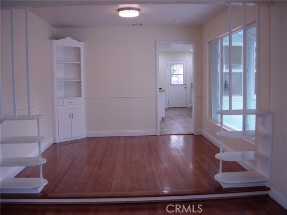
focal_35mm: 38
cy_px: 108
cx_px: 144
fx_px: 315
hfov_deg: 49.0
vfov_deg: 37.7
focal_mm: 7.8
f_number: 2.8
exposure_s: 1/55.3
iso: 64
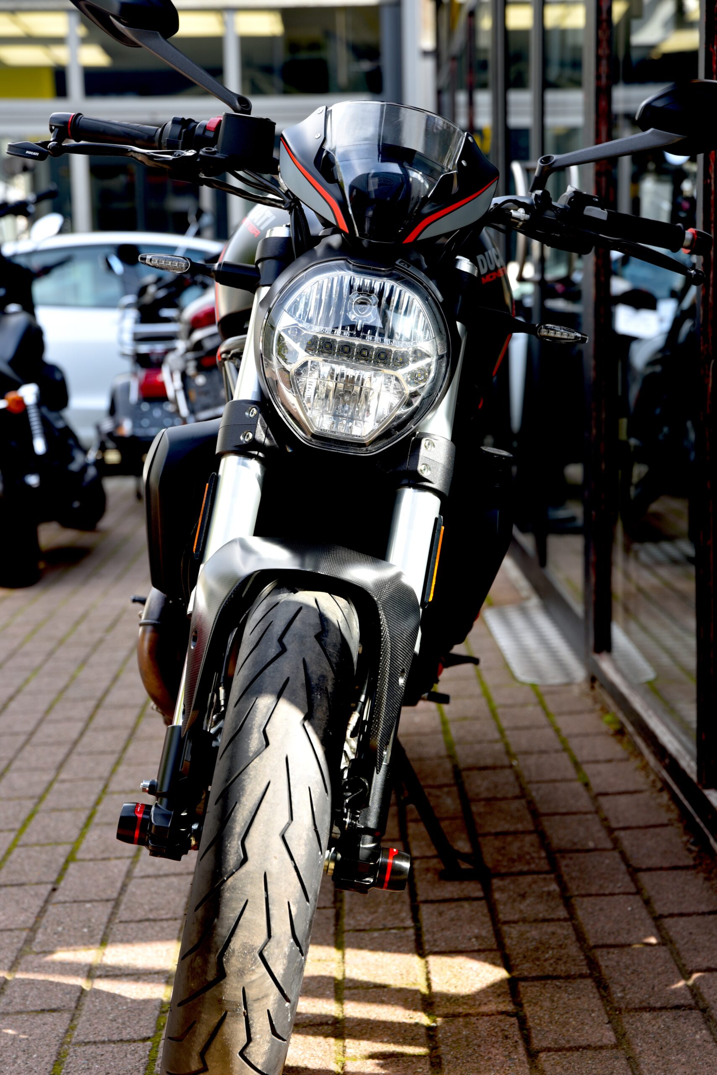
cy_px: 538
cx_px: 358
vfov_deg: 30.5
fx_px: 1970
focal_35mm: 66
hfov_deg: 20.6
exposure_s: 1/100
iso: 100
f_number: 5
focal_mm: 66
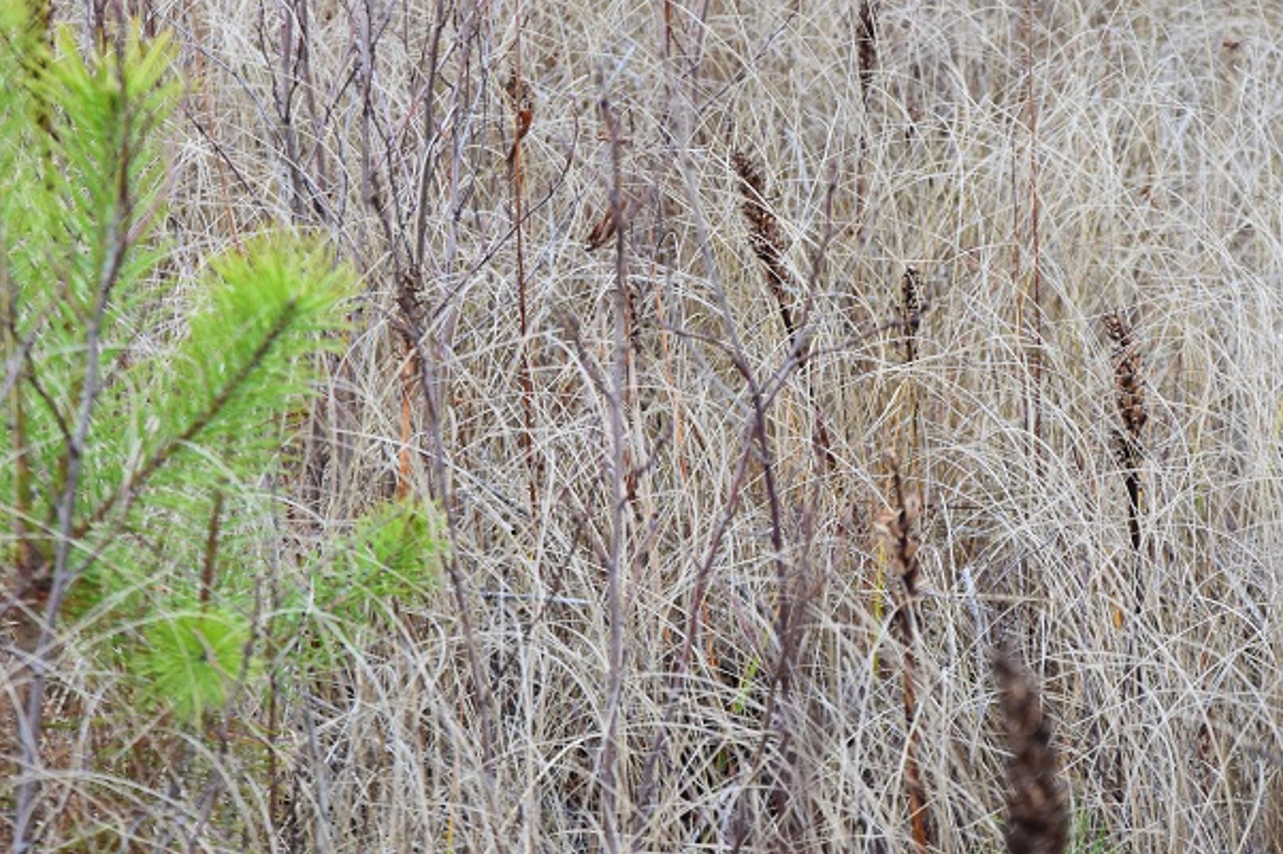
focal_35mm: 224
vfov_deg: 6.1
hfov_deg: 9.2
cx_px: 805
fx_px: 7970
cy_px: 268
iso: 900
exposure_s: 1/125
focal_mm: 105
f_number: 9
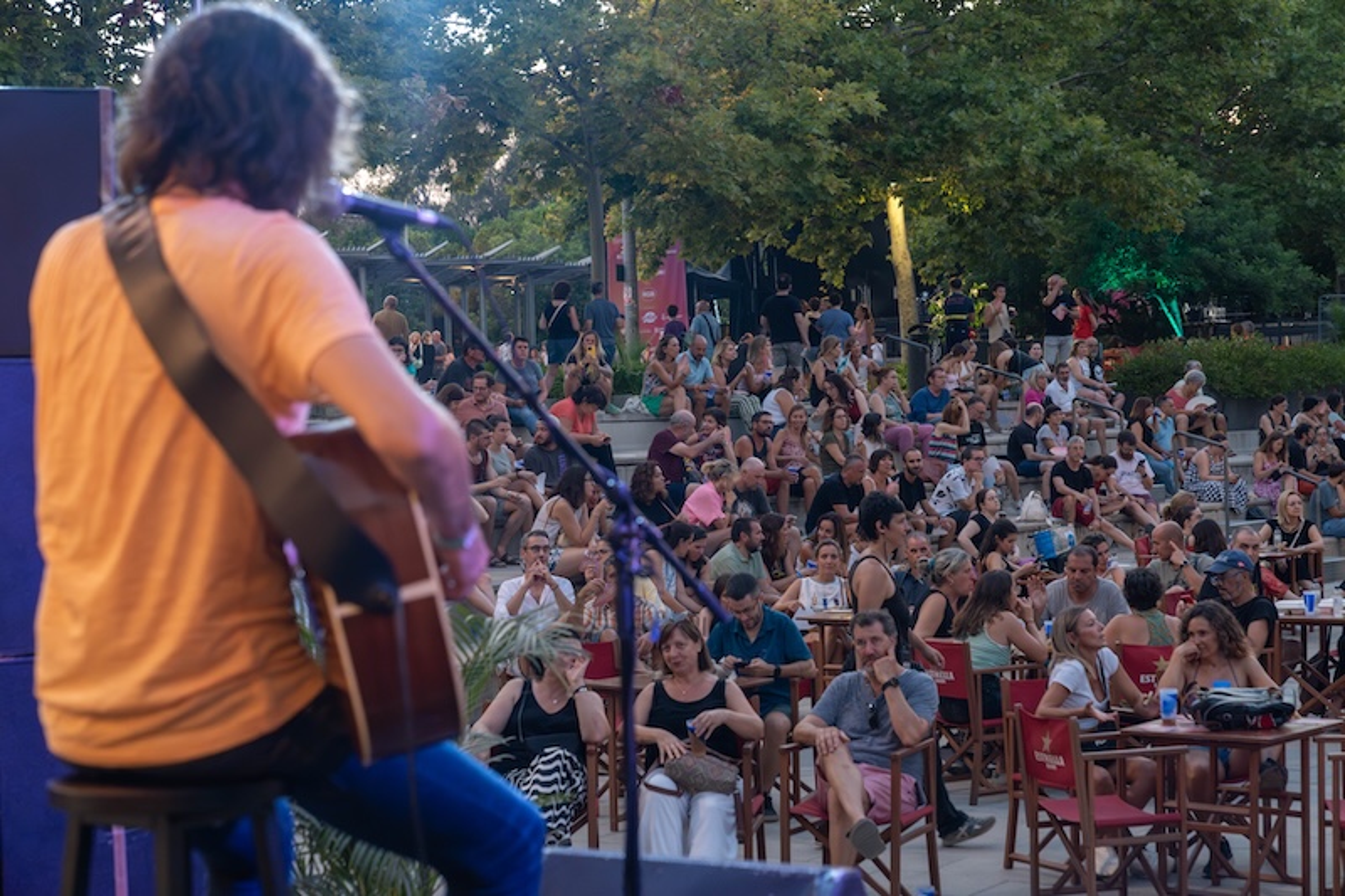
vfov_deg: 19.7
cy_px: 448
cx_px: 672
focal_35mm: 69
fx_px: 2577
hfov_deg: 29.2
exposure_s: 1/250
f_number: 5
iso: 4000
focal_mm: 69
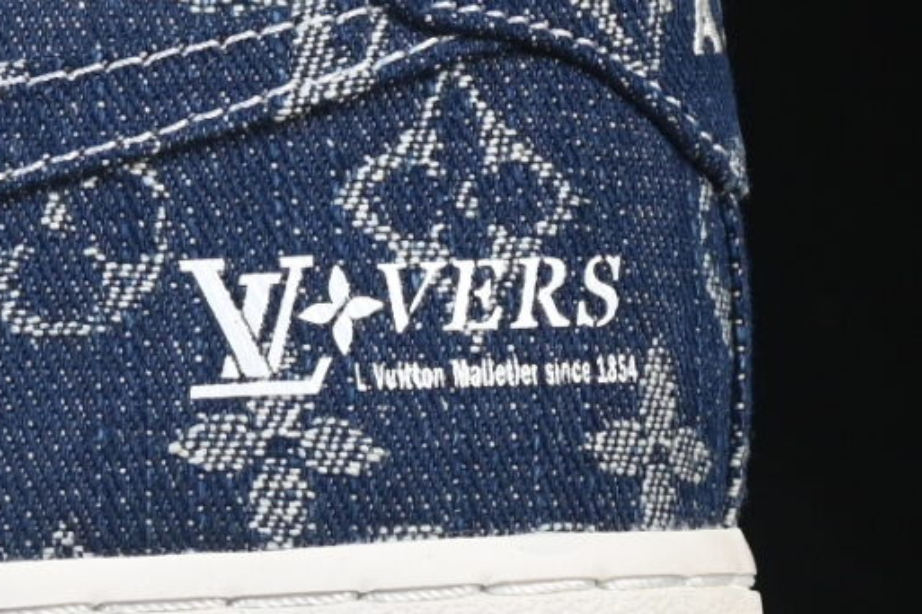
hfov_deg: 5.4
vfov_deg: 3.7
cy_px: 67
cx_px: -800
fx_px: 9578
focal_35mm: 374
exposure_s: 1/80
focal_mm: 50
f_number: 7.1
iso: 160
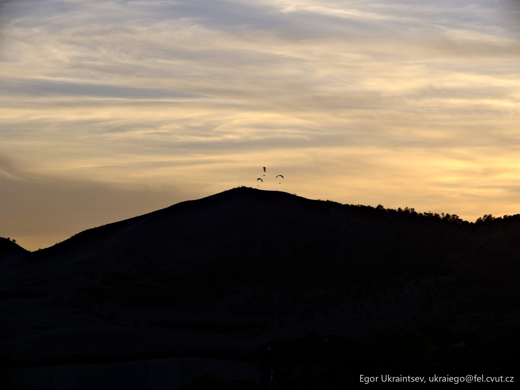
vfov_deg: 9.4
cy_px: 195
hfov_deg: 12.5
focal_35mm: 158
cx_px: 260
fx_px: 2373
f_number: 8
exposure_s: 1/20
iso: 100
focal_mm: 200
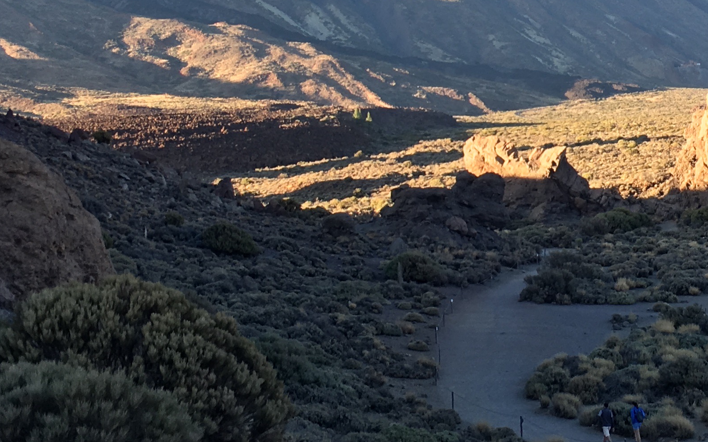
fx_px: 1505
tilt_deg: +3.7
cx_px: 532
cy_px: 40
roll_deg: +2.5
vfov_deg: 16.5
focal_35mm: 78
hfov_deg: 26.1
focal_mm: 4.15
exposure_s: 1/276
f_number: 2.2
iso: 25
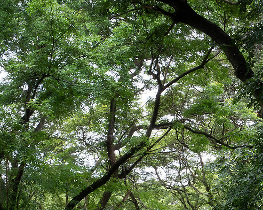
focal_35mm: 141
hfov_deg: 13.7
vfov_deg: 10.5
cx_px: 170
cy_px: 341
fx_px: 1097
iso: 125
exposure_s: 1/40
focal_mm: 23
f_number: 8
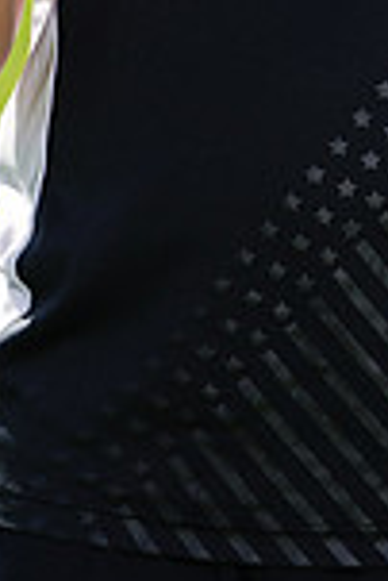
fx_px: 17886
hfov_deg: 1.2
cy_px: -504
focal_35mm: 1109
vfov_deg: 1.9
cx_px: 328
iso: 64
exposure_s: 1/200
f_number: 6.3
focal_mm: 288
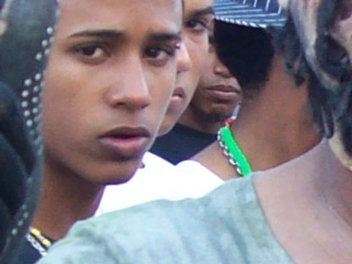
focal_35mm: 245
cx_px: 506
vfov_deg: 6.0
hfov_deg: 7.9
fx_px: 2493
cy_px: 316
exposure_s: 1/120
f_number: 2.7
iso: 80
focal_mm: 6
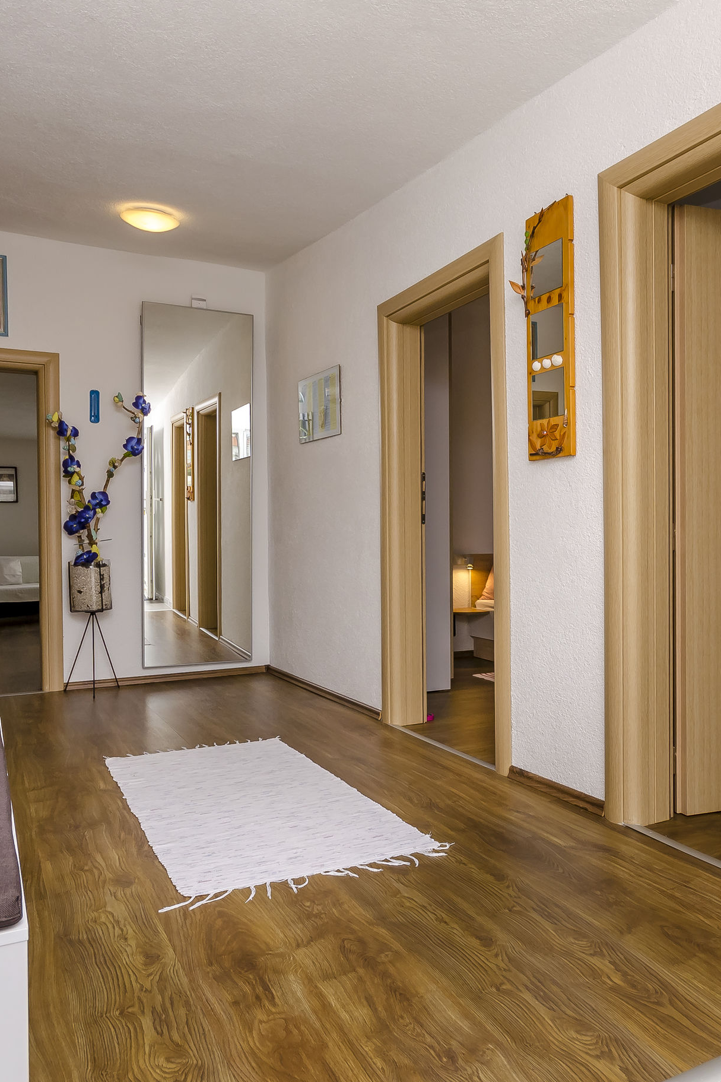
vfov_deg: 76.1
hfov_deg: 55.1
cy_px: 544
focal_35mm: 23
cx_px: 360
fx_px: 691
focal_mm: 10
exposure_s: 1/80
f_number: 8
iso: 200
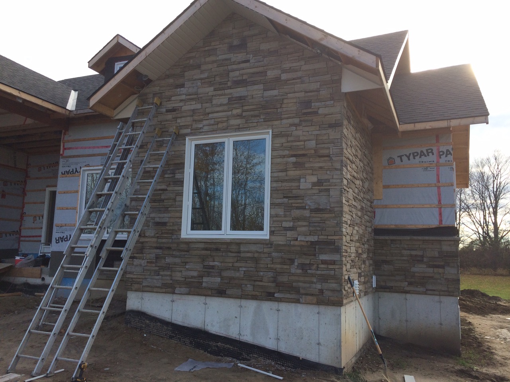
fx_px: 442
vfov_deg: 46.8
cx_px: 255
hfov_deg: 60.0
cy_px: 191
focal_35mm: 30
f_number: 2.2
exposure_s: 1/873
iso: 32
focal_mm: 4.12
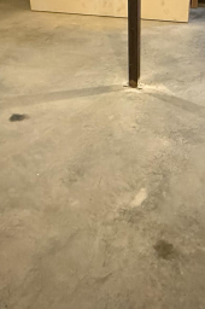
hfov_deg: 34.9
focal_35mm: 38
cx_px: 121
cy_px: 63
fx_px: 325
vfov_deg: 48.0
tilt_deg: -21.5
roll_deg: +0.8
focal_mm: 2.22
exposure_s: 1/60
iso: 1000
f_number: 2.2
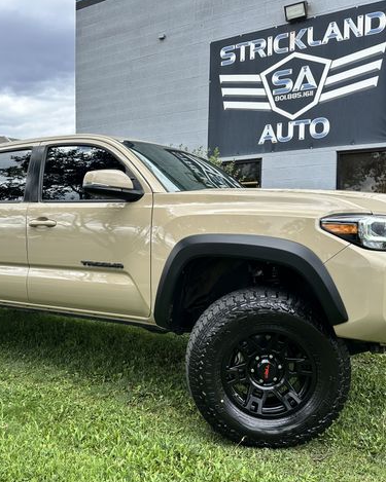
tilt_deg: -0.8
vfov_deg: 55.7
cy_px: 243
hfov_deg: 45.6
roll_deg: +0.0
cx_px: 156
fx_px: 457
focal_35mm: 32
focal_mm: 6.86
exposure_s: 1/1107
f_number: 1.78
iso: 80
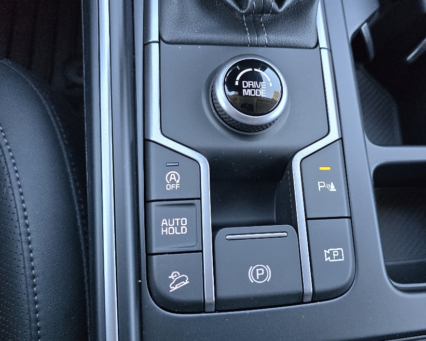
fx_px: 353
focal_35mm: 28
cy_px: 163
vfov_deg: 51.5
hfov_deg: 61.6
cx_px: 256
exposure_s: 1/120
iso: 250
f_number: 1.7
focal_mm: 6.3
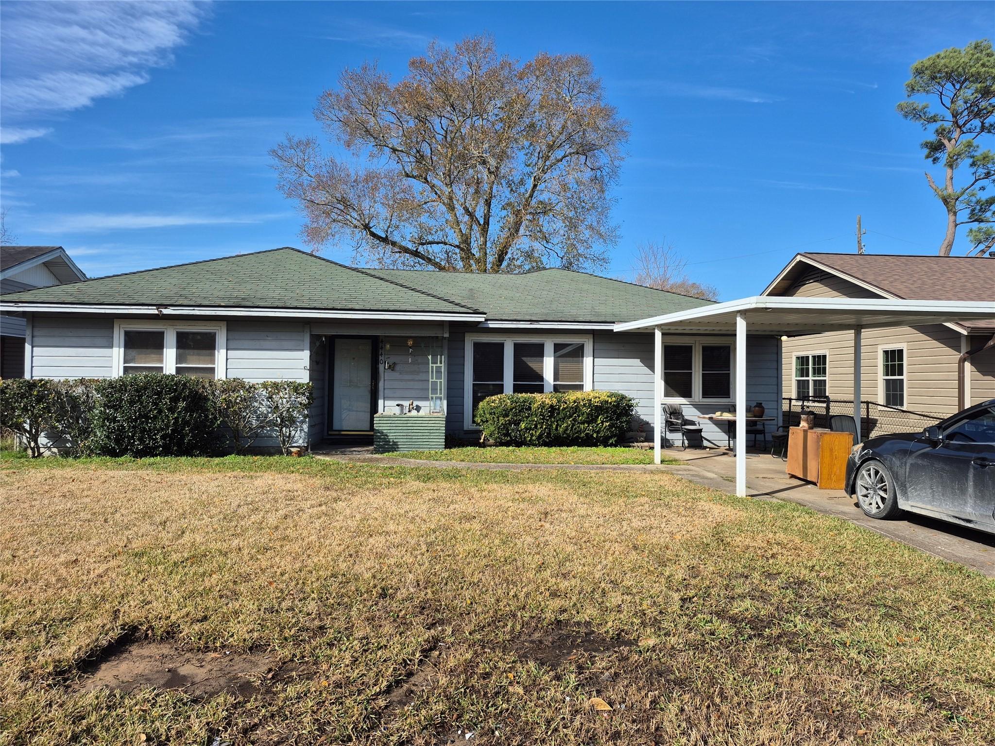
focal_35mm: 23
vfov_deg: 58.9
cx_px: 498
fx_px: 661
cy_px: 373
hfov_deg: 73.9
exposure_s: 1/1412
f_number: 1.8
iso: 25
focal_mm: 5.4
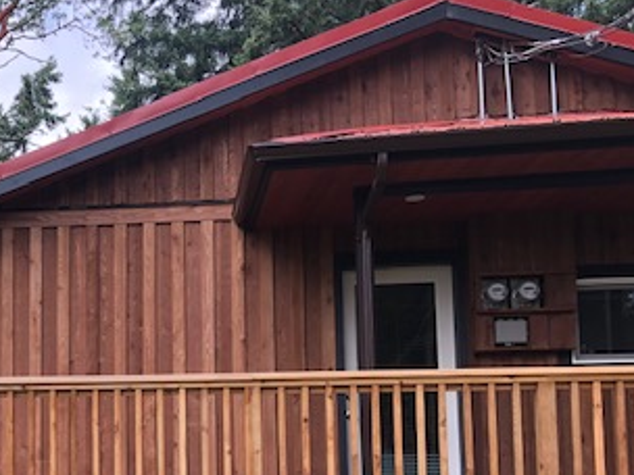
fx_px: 1081
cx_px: 19
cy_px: 438
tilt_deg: +7.2
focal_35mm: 59
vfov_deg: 24.1
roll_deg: +0.3
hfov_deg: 30.6
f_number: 1.8
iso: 20
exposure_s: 1/310
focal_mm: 3.99
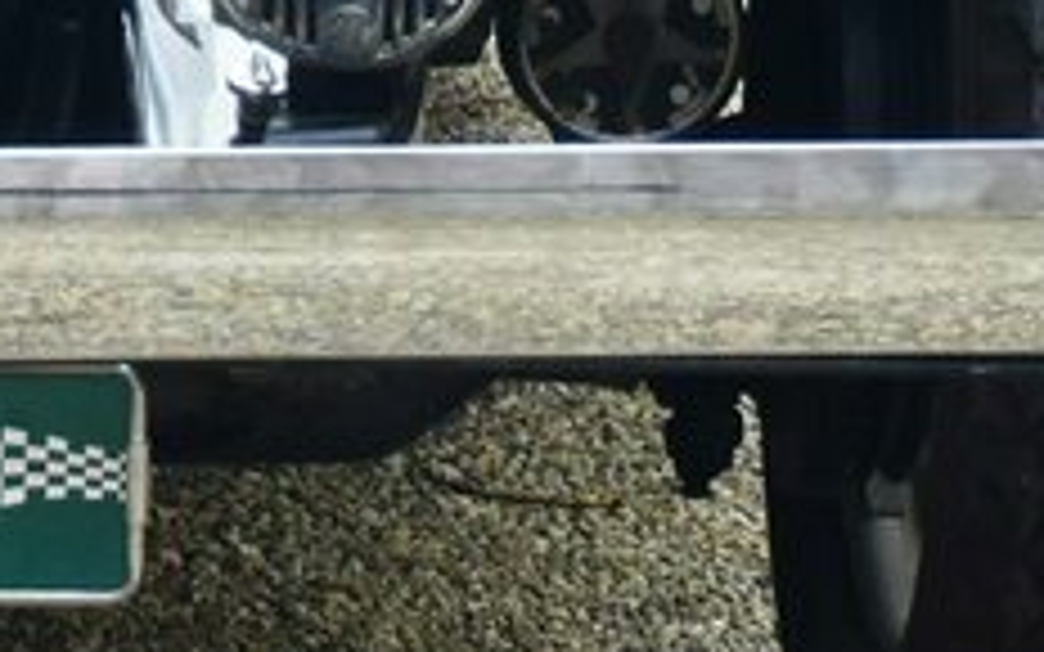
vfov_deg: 6.1
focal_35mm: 214
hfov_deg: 9.6
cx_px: -418
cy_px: -360
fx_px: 6078
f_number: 4
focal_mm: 27
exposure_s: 1/250
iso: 640
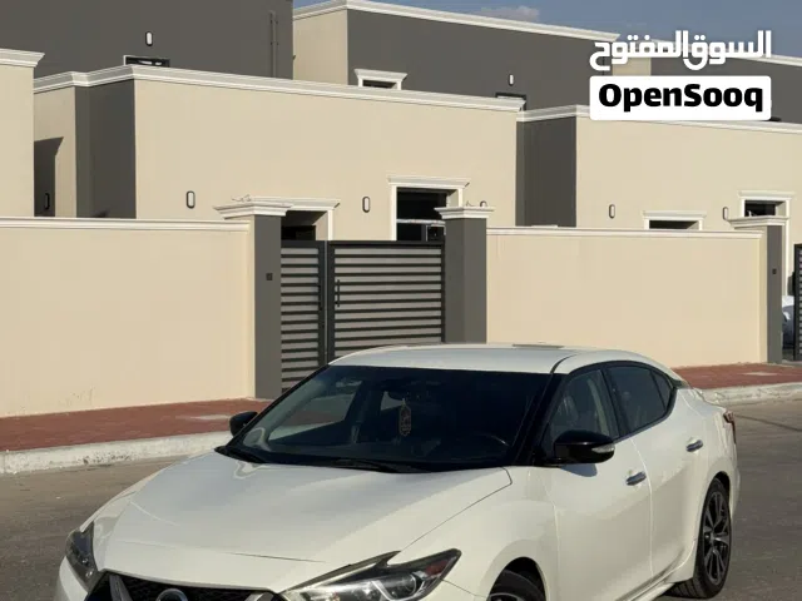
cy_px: 300
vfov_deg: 30.3
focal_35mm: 48
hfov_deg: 39.7
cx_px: 401
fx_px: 1112
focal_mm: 6.76
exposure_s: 1/11364
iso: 64
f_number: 1.78
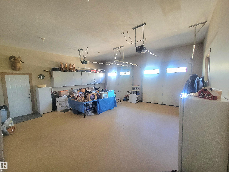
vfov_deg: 89.9
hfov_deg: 106.2
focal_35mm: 13
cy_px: 86
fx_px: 86
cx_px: 114
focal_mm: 2.2
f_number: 2.2
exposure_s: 1/60.2
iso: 320
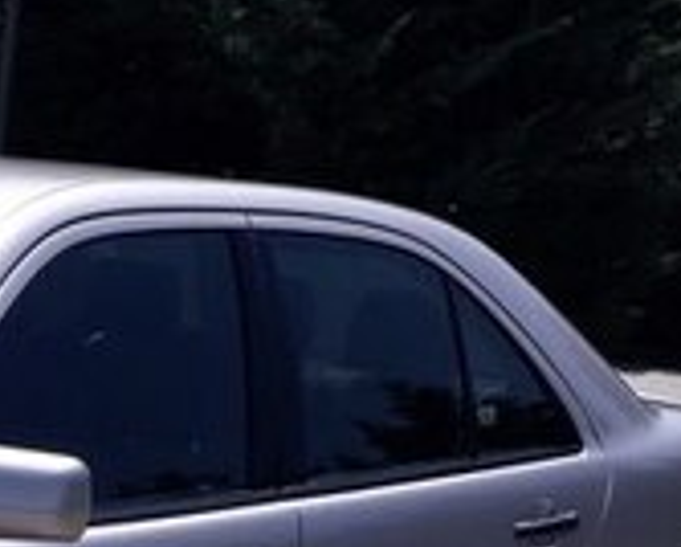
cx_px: -163
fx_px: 2099
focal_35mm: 104
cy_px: 908
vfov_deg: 13.6
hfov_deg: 17.5
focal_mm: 3.6
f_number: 1.9
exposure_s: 1/2188
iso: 40
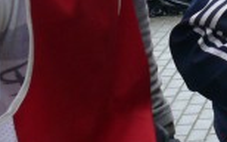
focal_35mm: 154
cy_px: -6
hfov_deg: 12.9
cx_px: 339
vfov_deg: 8.4
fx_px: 952
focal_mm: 7.4
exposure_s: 1/60
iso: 200
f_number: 2.8
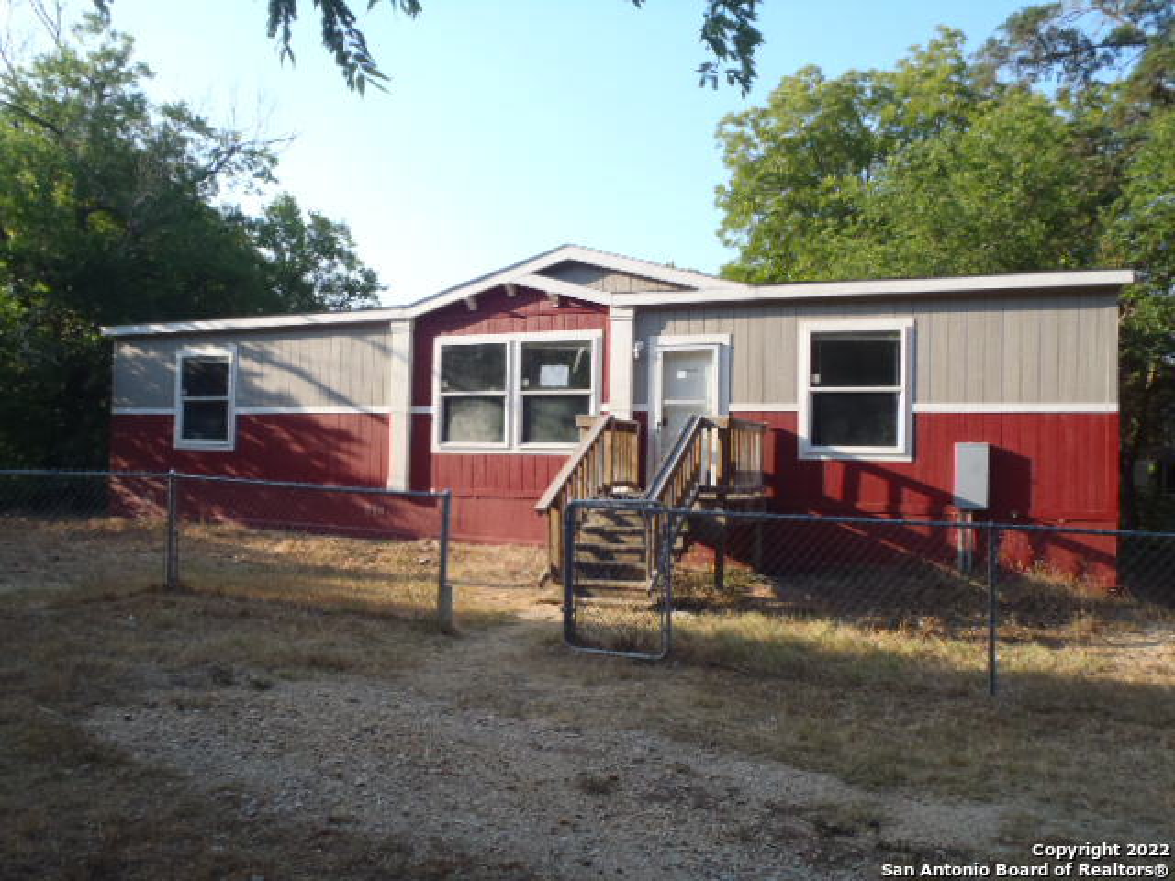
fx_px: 950
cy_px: 440
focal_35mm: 28
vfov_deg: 49.7
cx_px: 588
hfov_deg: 63.4
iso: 100
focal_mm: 5
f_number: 3.9
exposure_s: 1/250
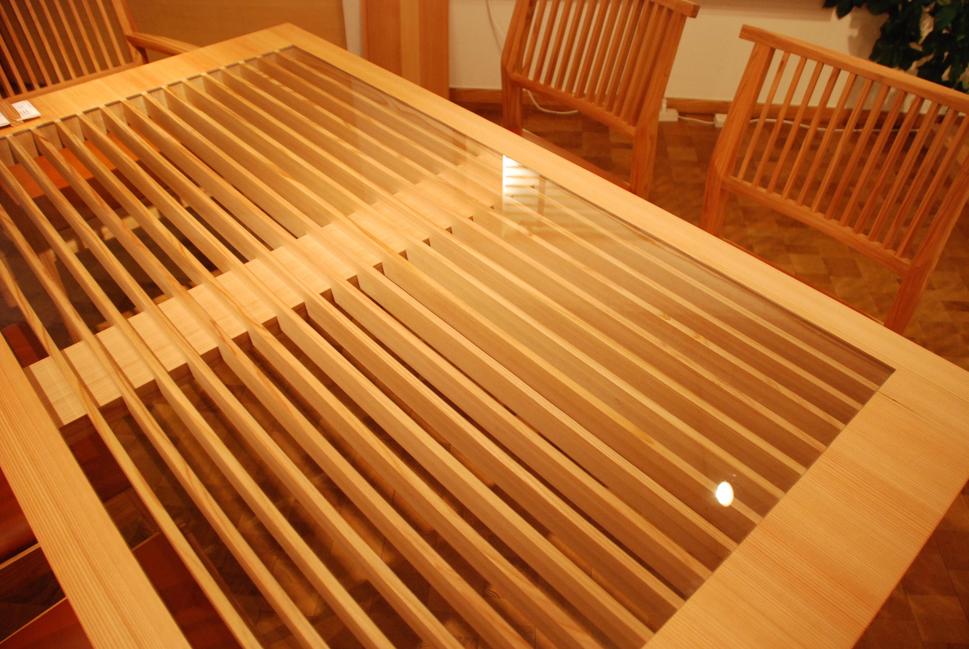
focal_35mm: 27
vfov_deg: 48.0
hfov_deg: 67.3
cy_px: 324
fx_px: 728
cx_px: 484
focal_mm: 18
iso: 1000
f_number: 4.5
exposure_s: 1/60
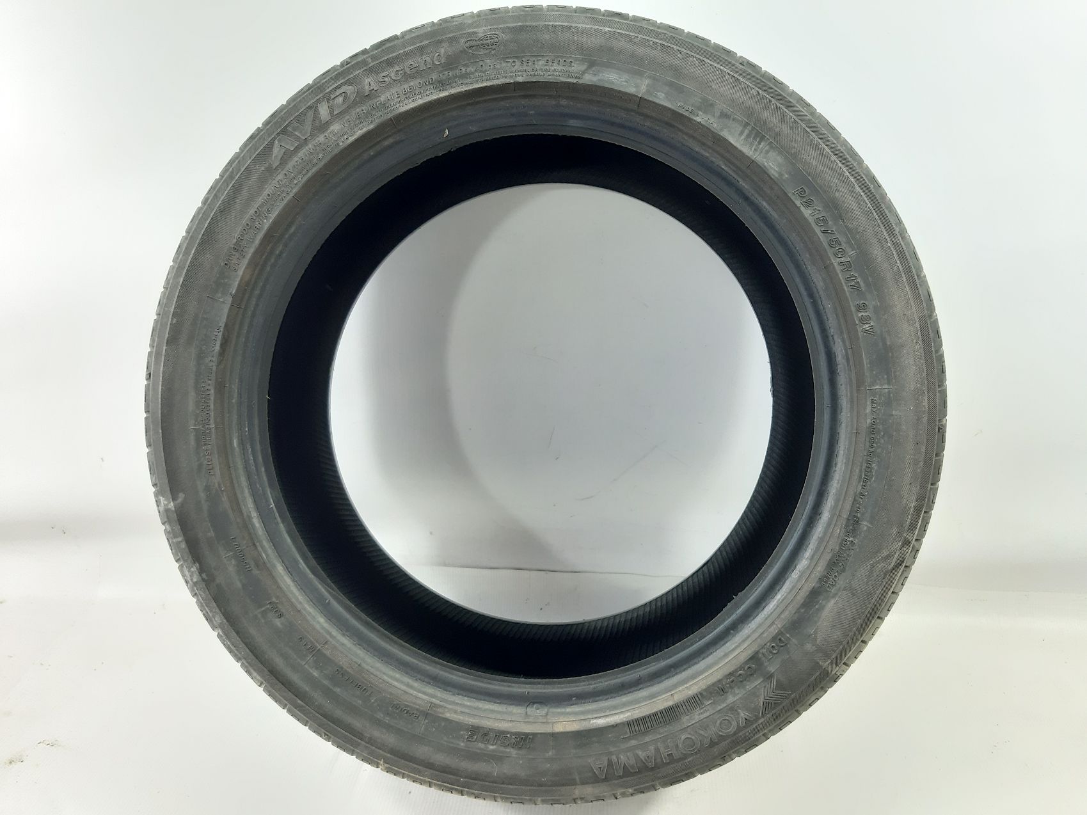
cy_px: 408
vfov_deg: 51.3
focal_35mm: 27
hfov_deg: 65.3
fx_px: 848
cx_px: 544
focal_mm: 3.93
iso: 200
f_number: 1.7
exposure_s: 1/50
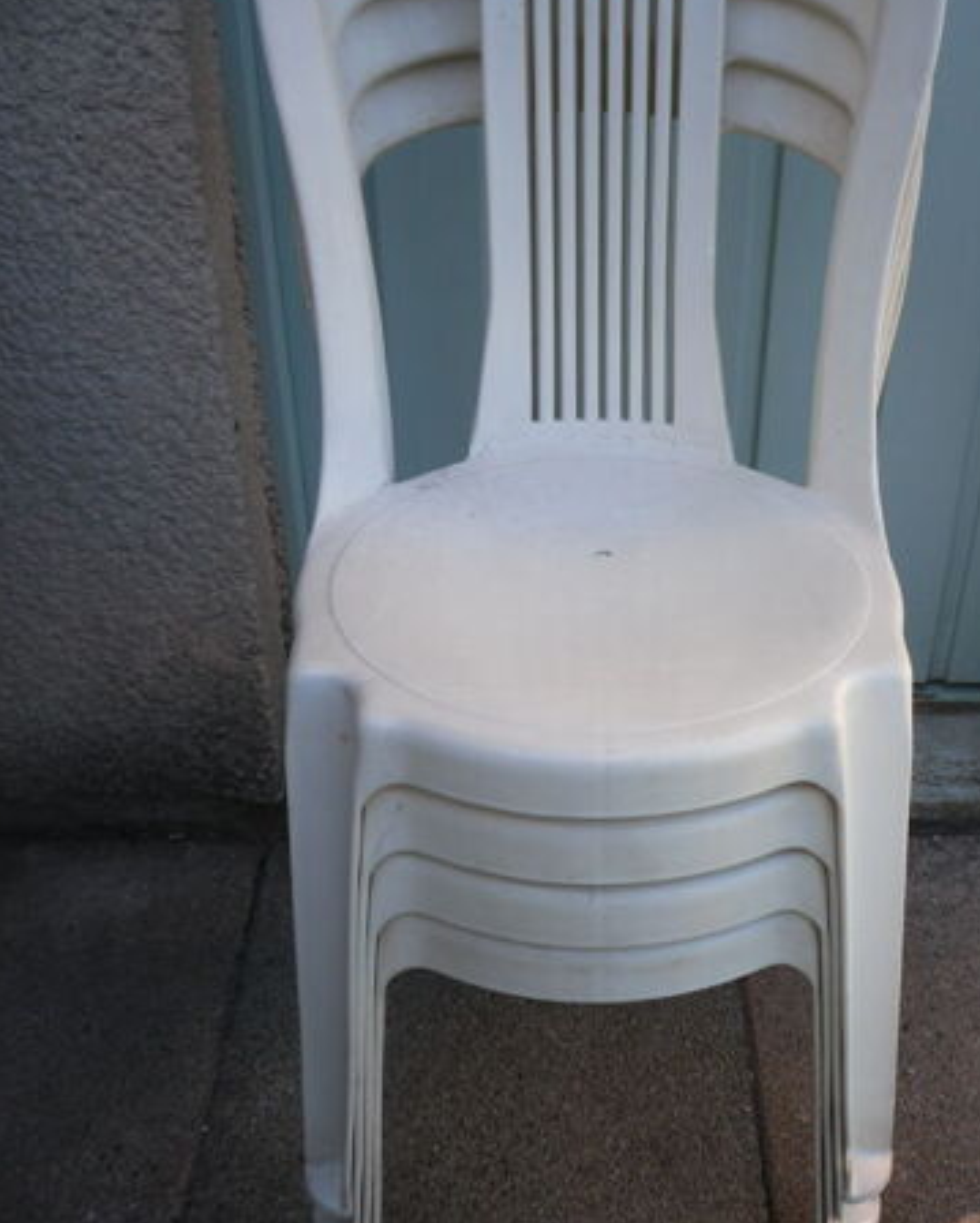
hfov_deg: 38.0
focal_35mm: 39
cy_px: 592
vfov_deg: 46.8
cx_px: 628
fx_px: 1413
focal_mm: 5.1
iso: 80
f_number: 3.4
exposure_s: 1/158
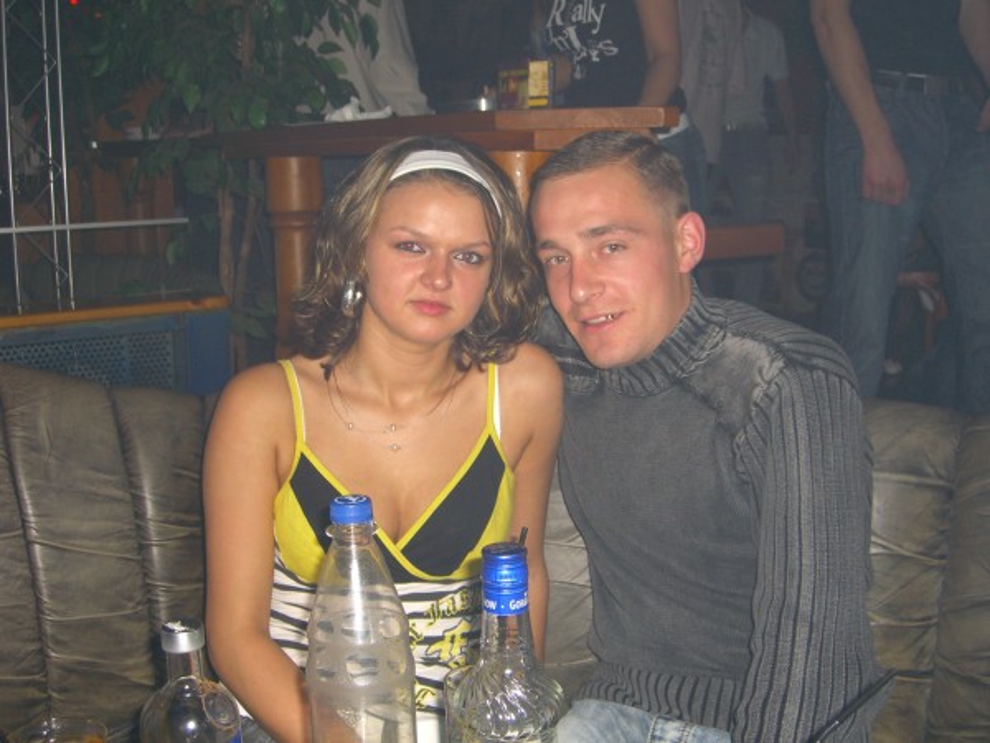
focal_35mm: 46
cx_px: 495
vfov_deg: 31.5
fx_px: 1316
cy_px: 372
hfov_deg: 41.2
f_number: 3.1
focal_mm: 9.5
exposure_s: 1/60
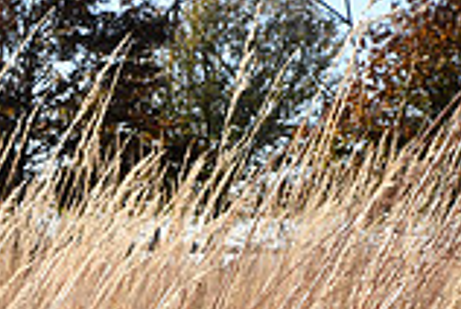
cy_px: 480
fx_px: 2117
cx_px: -336
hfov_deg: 11.6
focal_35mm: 165
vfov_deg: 8.2
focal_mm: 45
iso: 1600
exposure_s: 1/250
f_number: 22
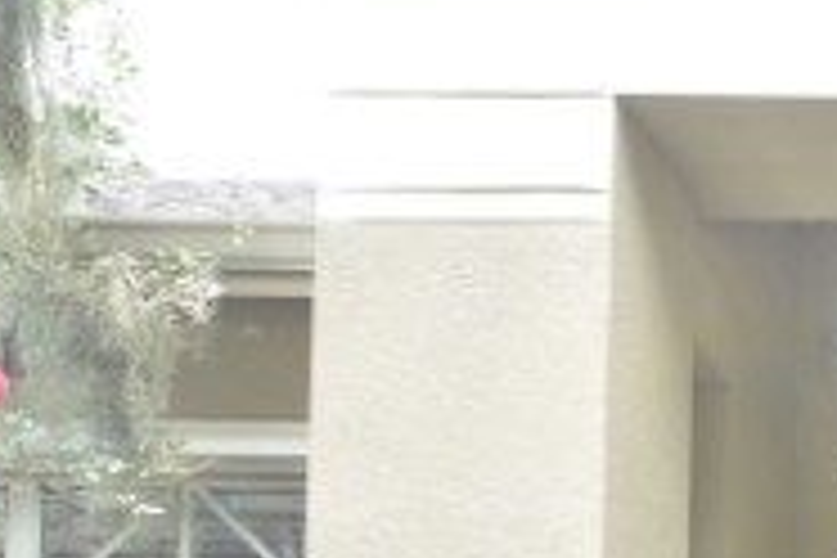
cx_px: 1120
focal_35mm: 58
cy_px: 729
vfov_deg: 21.2
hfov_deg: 27.9
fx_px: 1348
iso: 400
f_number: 8
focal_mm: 10
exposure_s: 1/250
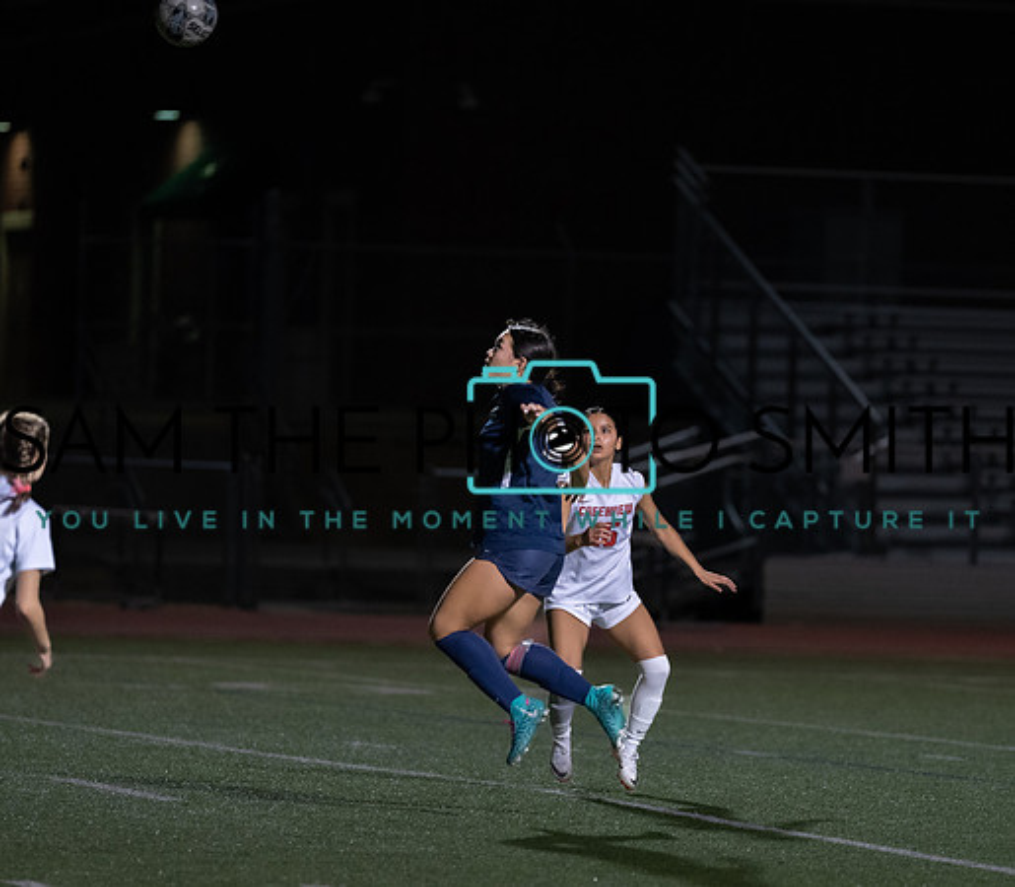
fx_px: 8804
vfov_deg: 5.8
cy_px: 508
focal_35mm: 283
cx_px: 600
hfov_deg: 6.6
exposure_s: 1/1000
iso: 5000
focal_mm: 200
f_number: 3.2
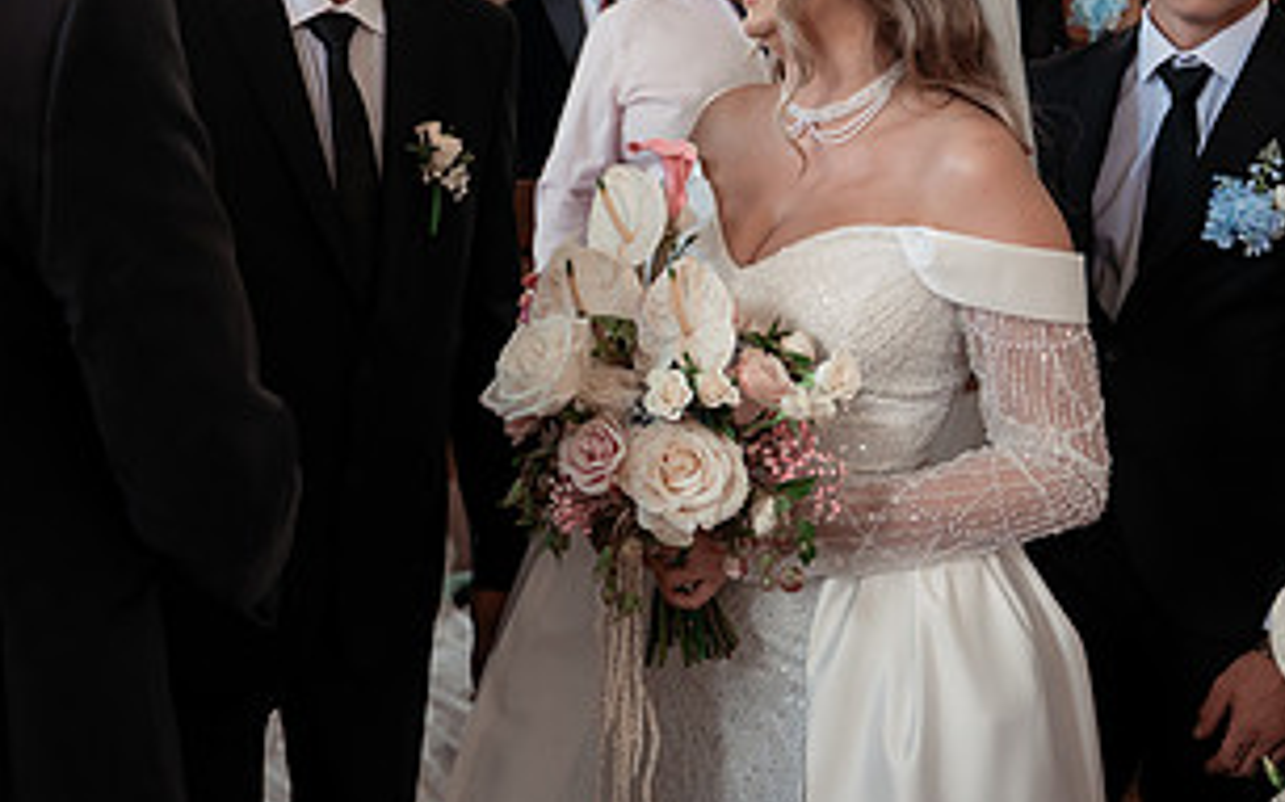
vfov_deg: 23.6
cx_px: 286
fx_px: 1890
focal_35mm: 54
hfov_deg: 36.5
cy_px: 160
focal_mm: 28
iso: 1600
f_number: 2.8
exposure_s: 1/200
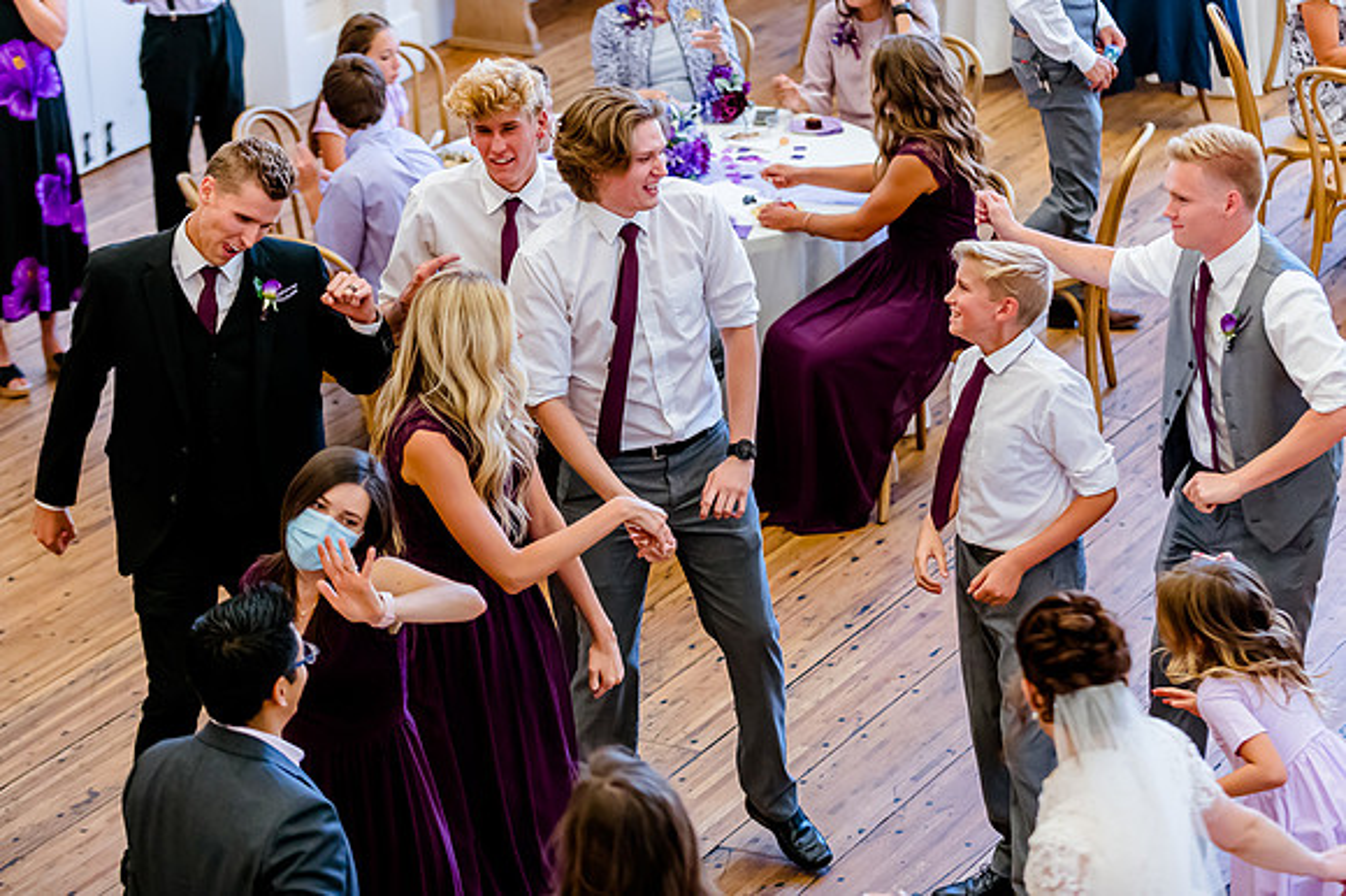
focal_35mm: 116
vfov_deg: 11.8
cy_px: 365
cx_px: 712
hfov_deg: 17.6
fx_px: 4344
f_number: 2.8
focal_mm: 95
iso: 2500
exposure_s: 1/640
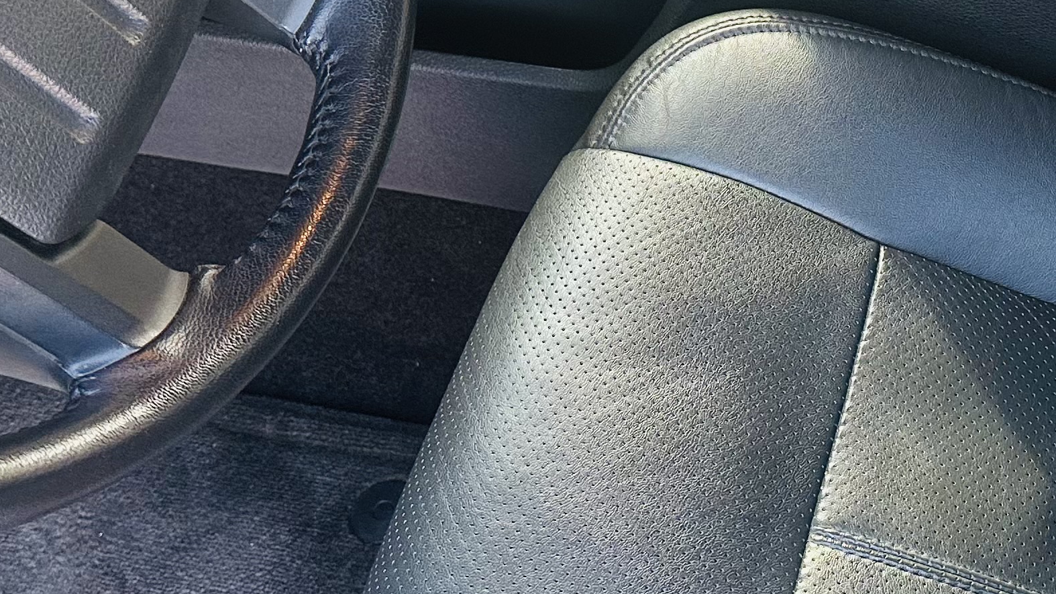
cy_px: 0
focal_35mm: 67
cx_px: 982
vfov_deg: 17.6
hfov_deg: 29.9
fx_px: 1876
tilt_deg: -51.1
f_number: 1.78
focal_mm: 6.86
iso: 160
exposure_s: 1/121
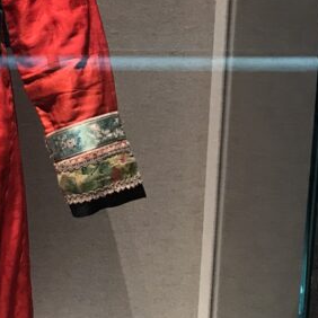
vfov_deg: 19.0
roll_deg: -0.1
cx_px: -108
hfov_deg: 17.9
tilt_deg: -9.5
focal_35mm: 90
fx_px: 935
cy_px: 41
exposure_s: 1/17
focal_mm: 3.99
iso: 64
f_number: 1.8
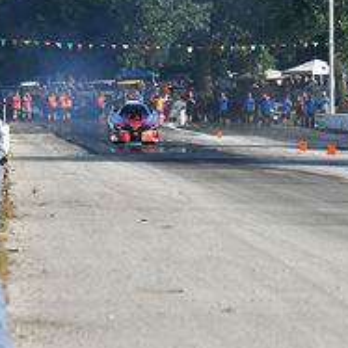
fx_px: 7746
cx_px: 272
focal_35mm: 681
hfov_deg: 2.6
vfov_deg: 2.6
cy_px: 136
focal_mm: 200
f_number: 5.6
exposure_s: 1/1000
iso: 200
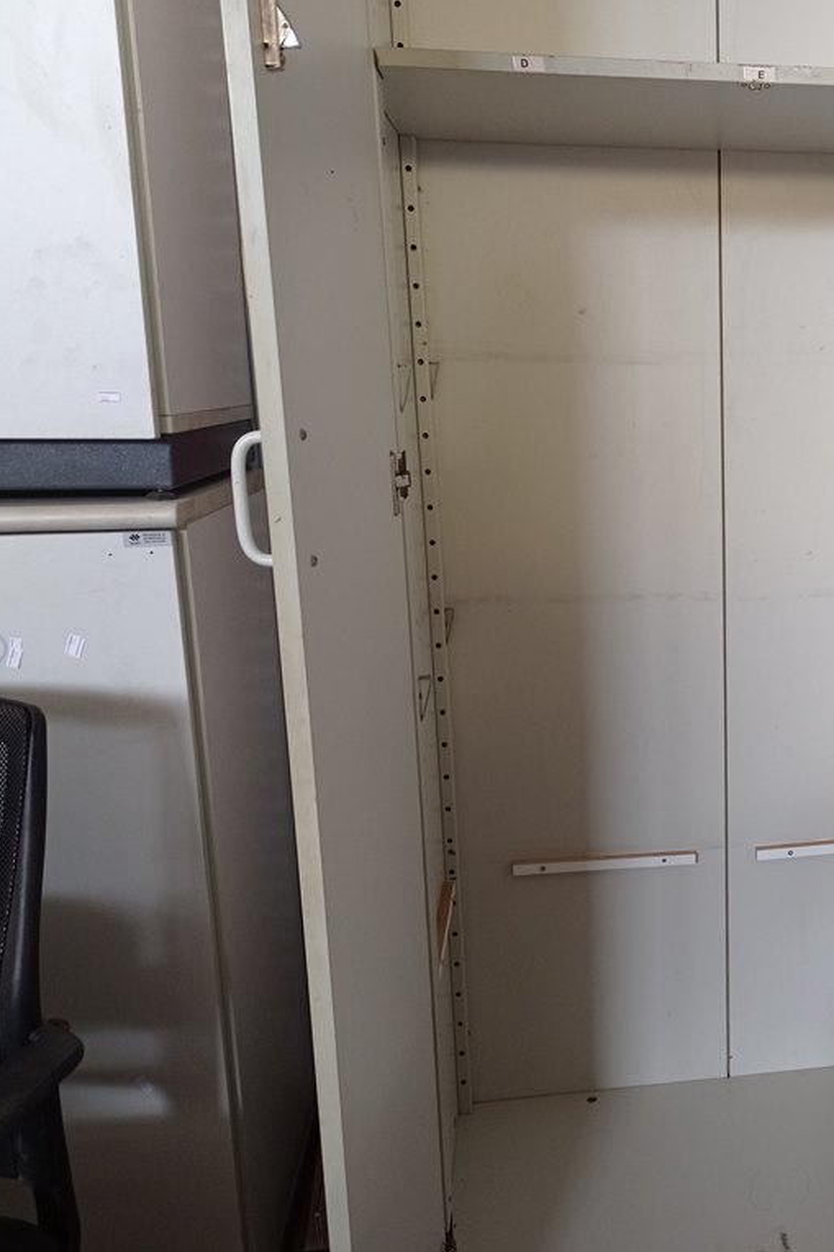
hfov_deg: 32.3
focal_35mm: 39
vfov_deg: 49.6
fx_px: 1356
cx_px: 770
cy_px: 626
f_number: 1.79
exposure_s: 1/30
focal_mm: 4.7
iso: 252
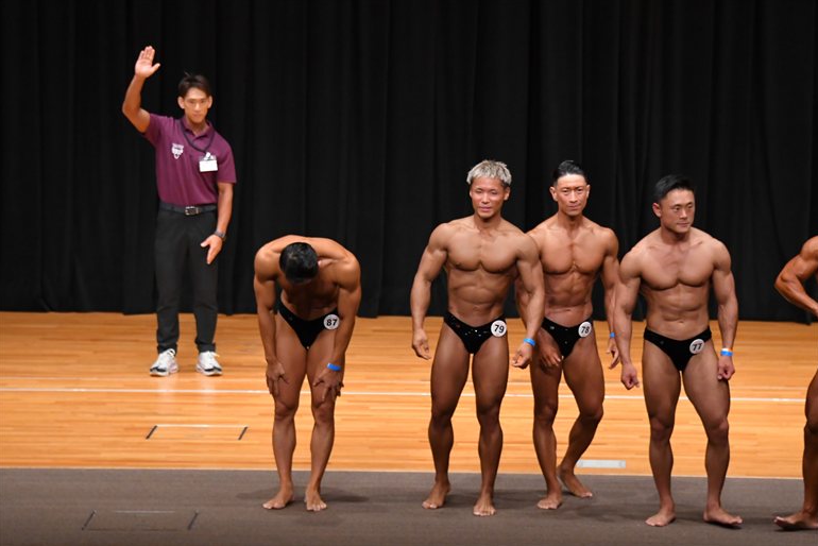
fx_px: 3978
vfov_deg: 7.9
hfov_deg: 11.7
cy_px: 273
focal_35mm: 175
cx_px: 408
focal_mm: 116
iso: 4000
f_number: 5.6
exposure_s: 1/400
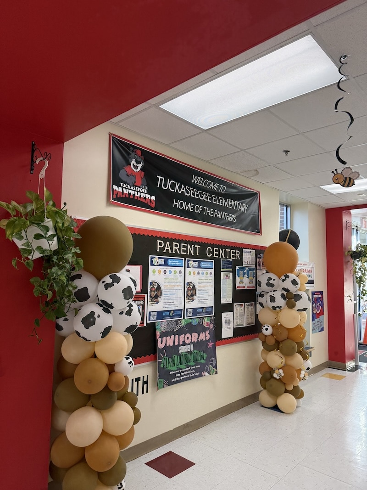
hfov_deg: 56.8
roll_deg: +2.3
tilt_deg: +5.2
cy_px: 245
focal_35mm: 24
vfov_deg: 71.6
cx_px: 184
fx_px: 339
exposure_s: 1/188
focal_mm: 6.76
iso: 200
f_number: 1.78
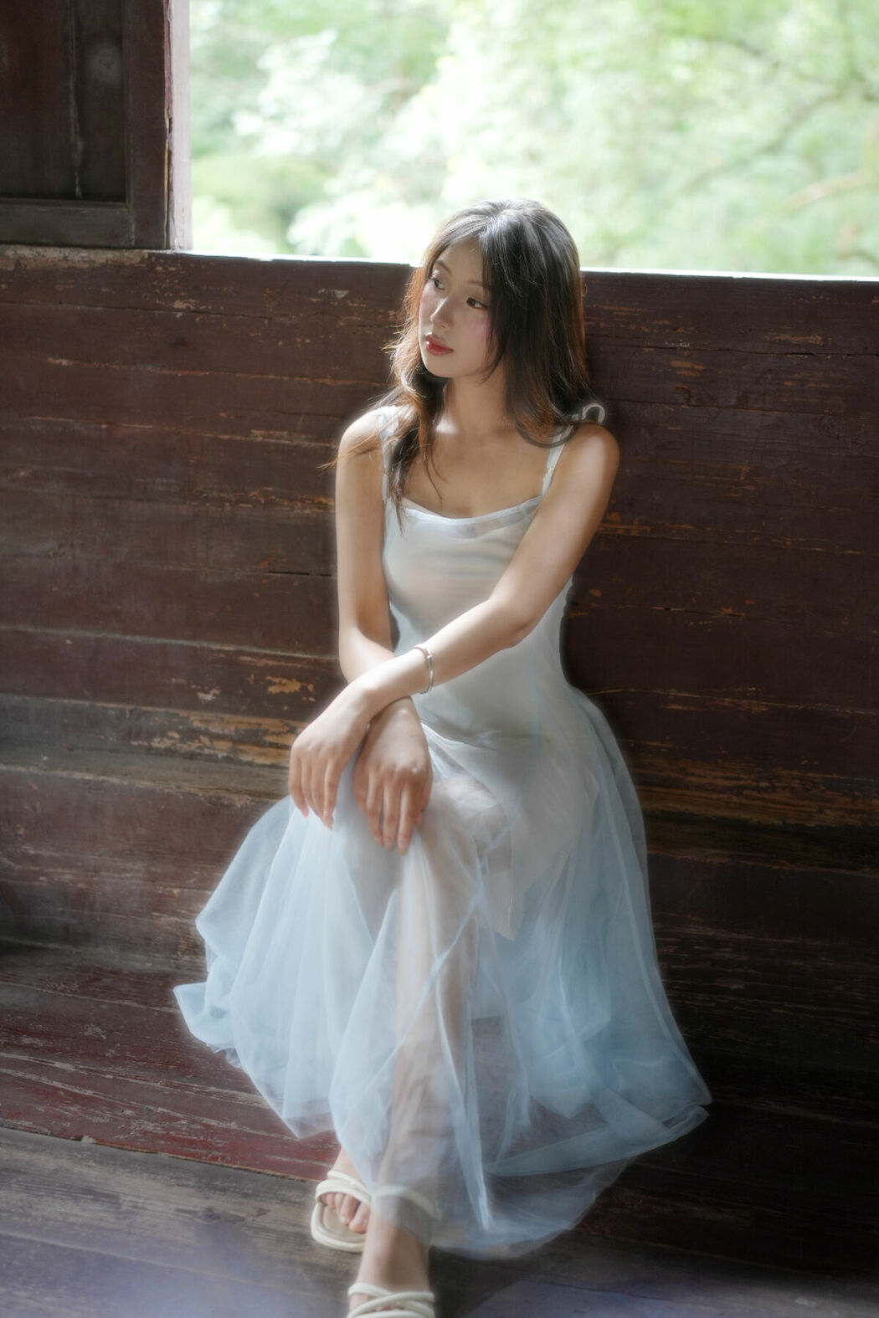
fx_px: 1831
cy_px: 659
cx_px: 440
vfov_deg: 39.6
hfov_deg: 27.0
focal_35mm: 50
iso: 400
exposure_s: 1/100
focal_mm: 50
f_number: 2
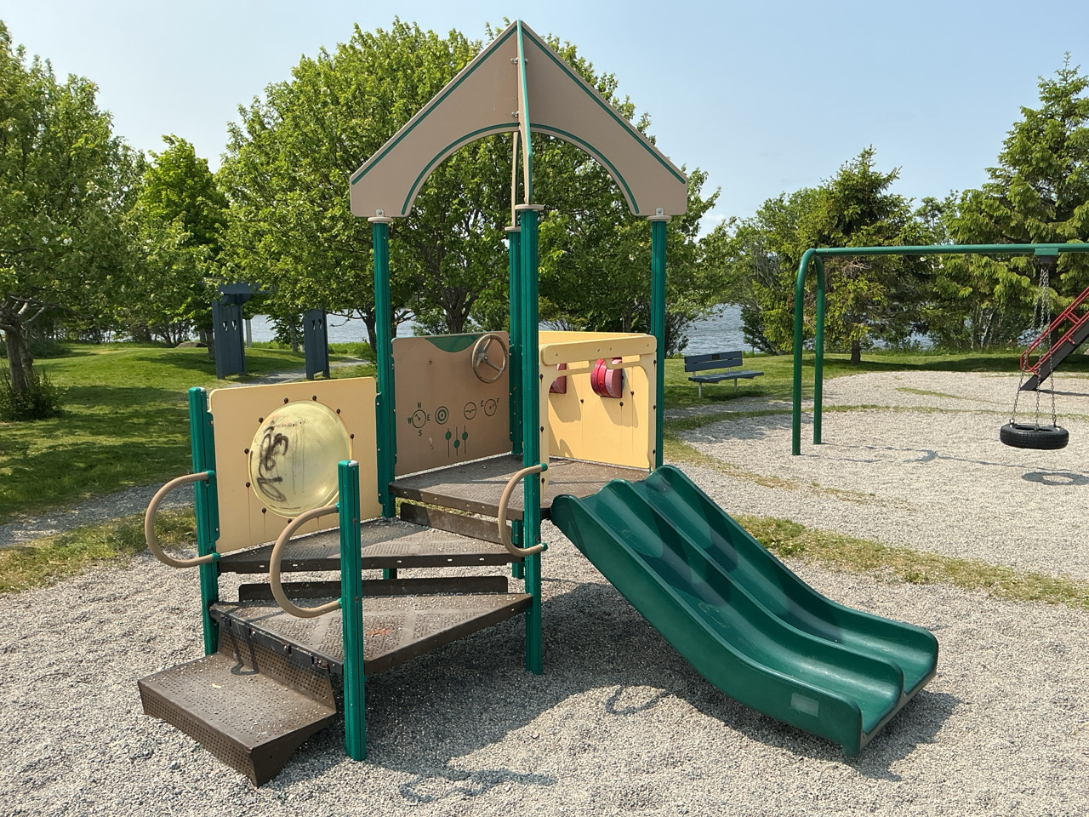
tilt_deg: -5.7
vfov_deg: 48.2
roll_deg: +0.9
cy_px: 408
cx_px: 544
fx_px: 912
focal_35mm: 29
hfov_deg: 61.7
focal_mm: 3
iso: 25
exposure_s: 1/1311
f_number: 1.8
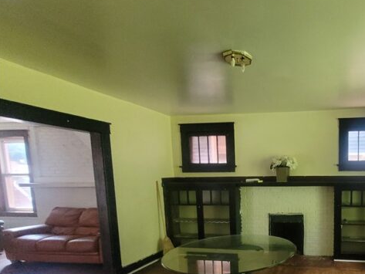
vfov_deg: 58.8
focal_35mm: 22
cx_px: 306
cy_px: 195
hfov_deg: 67.0
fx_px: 232
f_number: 2.2
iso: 320
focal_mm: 1.74
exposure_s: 1/60
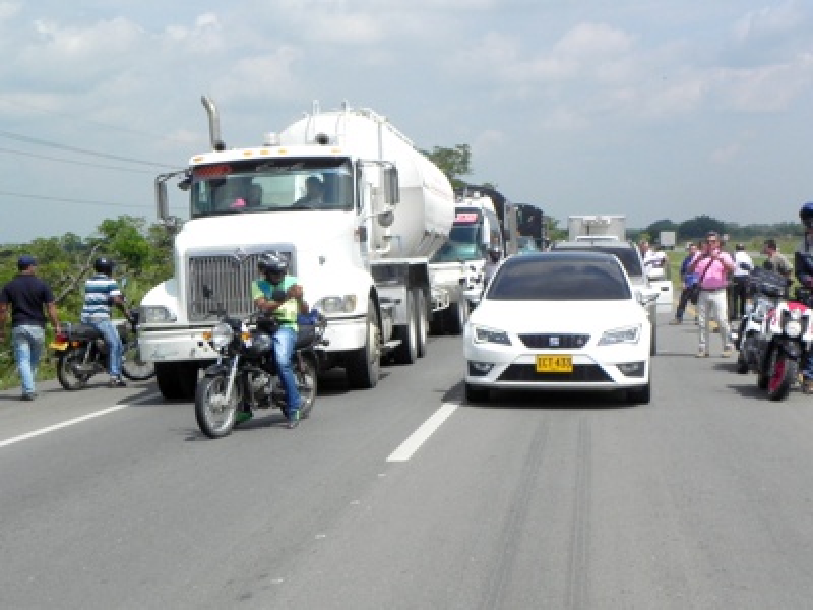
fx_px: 1550
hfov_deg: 29.4
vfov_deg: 22.3
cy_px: 305
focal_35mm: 66
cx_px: 406
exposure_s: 1/618
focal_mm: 11.8
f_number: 8
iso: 160
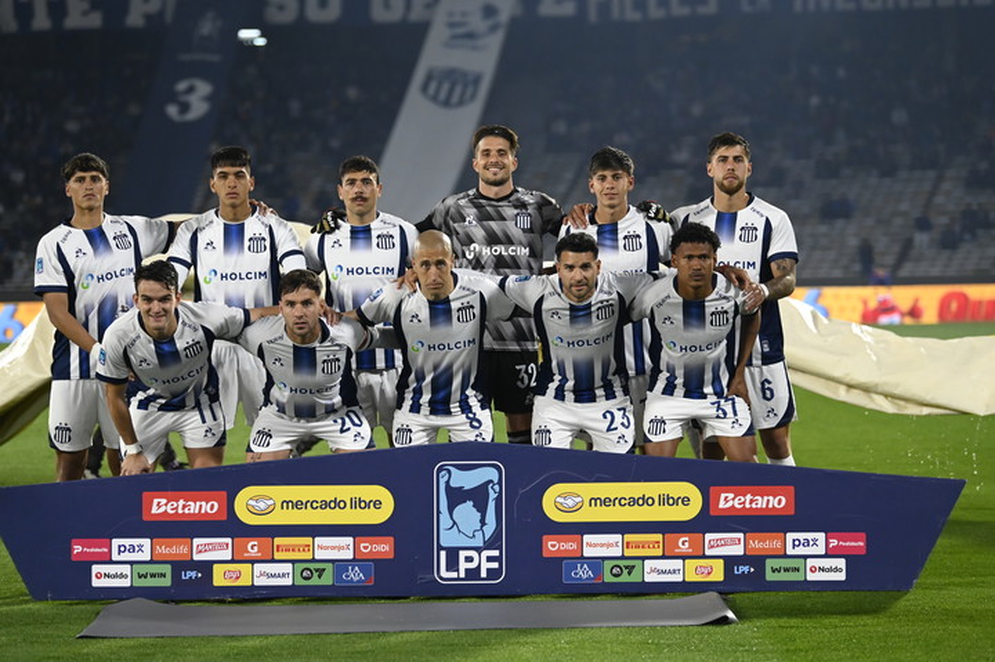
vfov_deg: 11.8
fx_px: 3204
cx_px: 498
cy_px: 331
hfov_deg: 17.7
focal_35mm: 116
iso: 4000
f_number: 2.8
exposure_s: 1/3200
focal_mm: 116
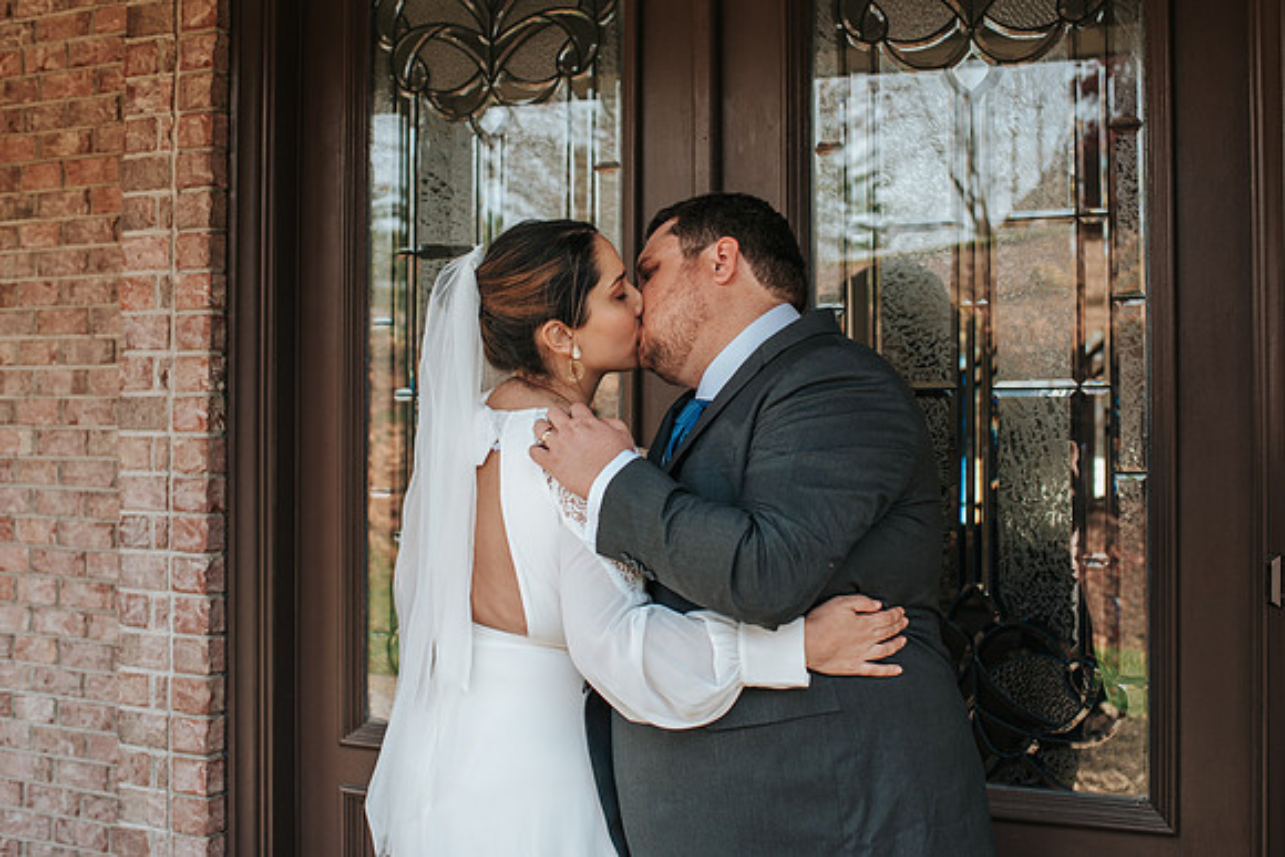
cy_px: 373
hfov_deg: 47.7
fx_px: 1454
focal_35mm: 41
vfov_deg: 32.8
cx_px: 646
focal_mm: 35
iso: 450
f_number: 3.5
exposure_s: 1/500
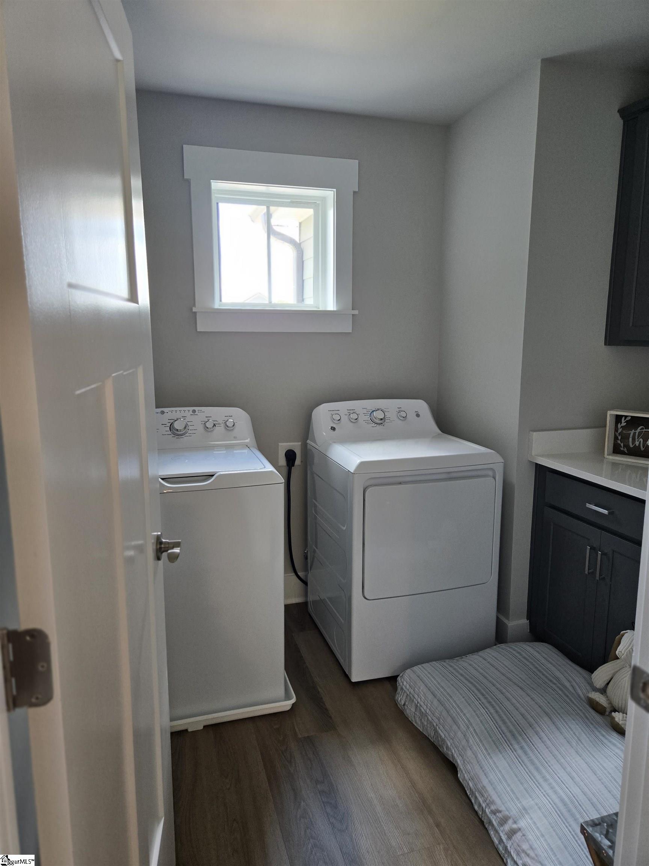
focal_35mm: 23
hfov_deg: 58.9
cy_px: 433
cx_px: 324
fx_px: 575
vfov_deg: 73.9
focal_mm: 5.4
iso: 200
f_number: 1.8
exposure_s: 1/120
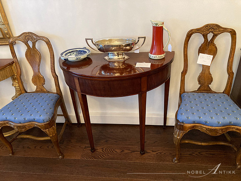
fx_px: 195
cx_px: 120
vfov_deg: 49.7
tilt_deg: -29.0
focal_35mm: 28
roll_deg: +4.1
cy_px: 90
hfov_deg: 63.4
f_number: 1.8
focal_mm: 3.99
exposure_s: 1/33
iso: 320
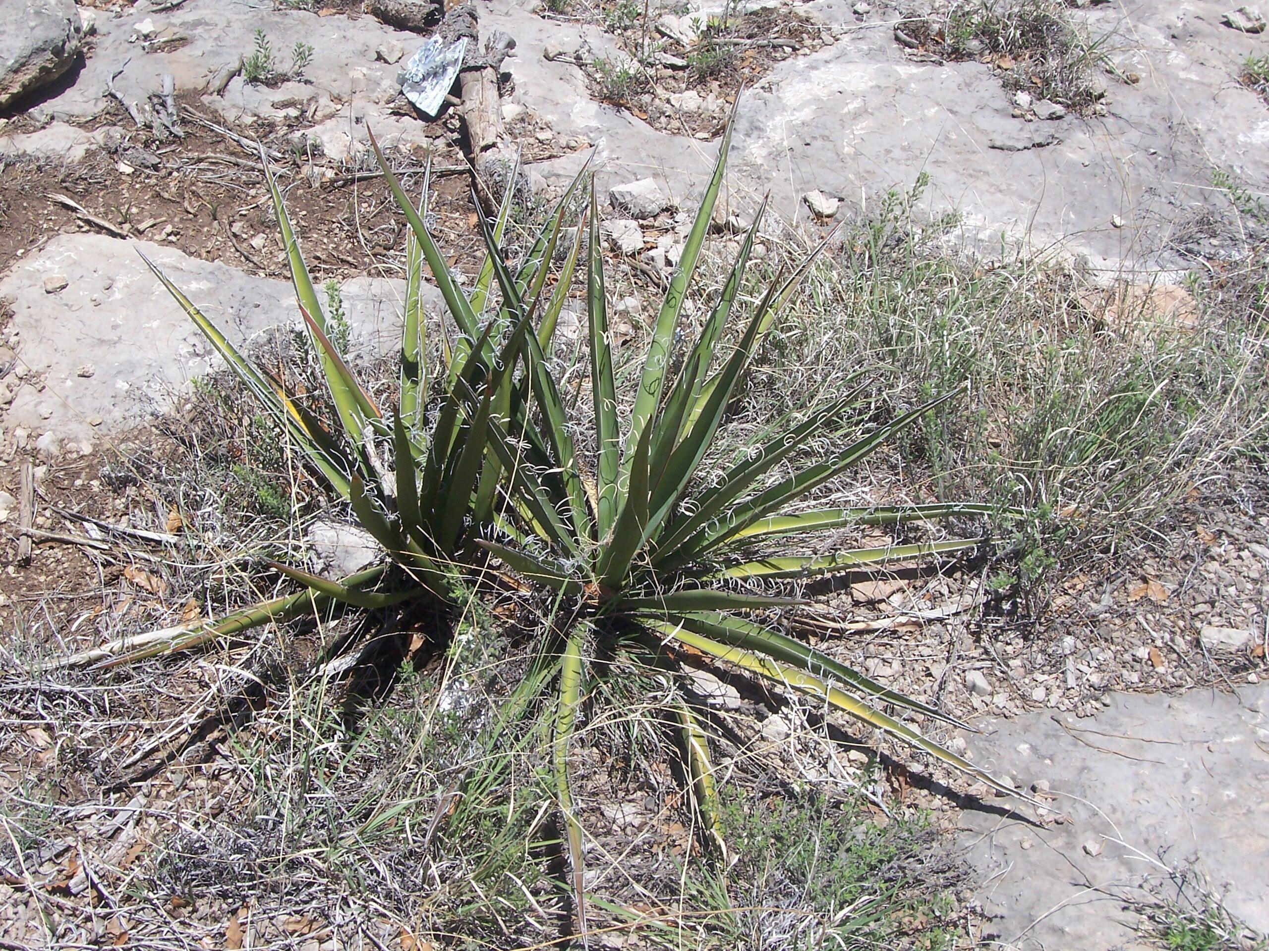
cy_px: 476
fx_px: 1943
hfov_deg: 36.2
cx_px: 634
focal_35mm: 53
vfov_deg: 27.5
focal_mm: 8.6
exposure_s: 1/500
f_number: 6.7
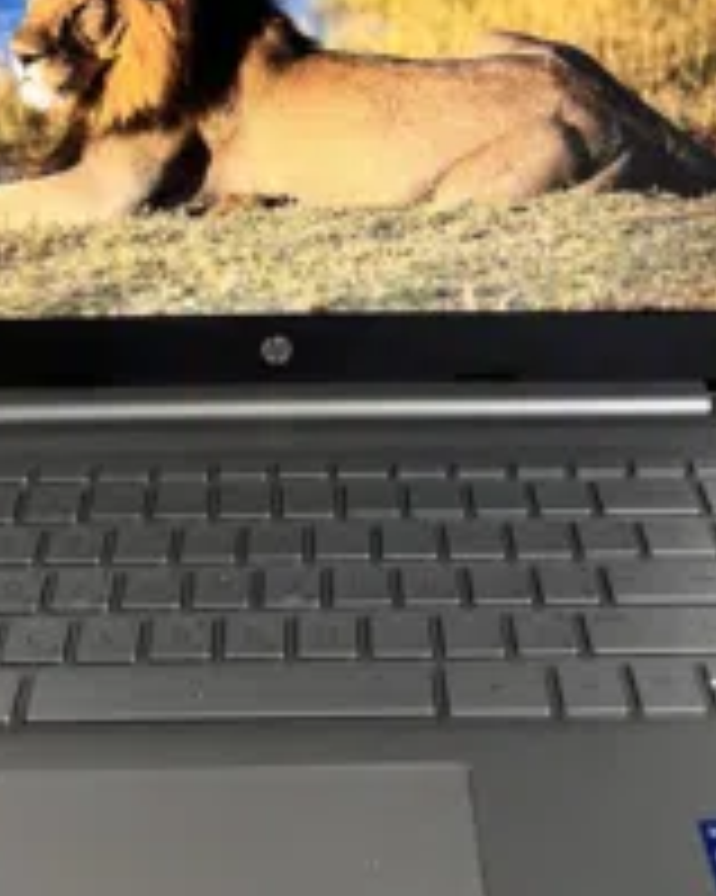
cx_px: 320
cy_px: 122
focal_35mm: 51
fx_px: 1352
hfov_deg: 29.6
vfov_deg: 34.9
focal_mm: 5.7
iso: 500
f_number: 1.5
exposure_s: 1/60
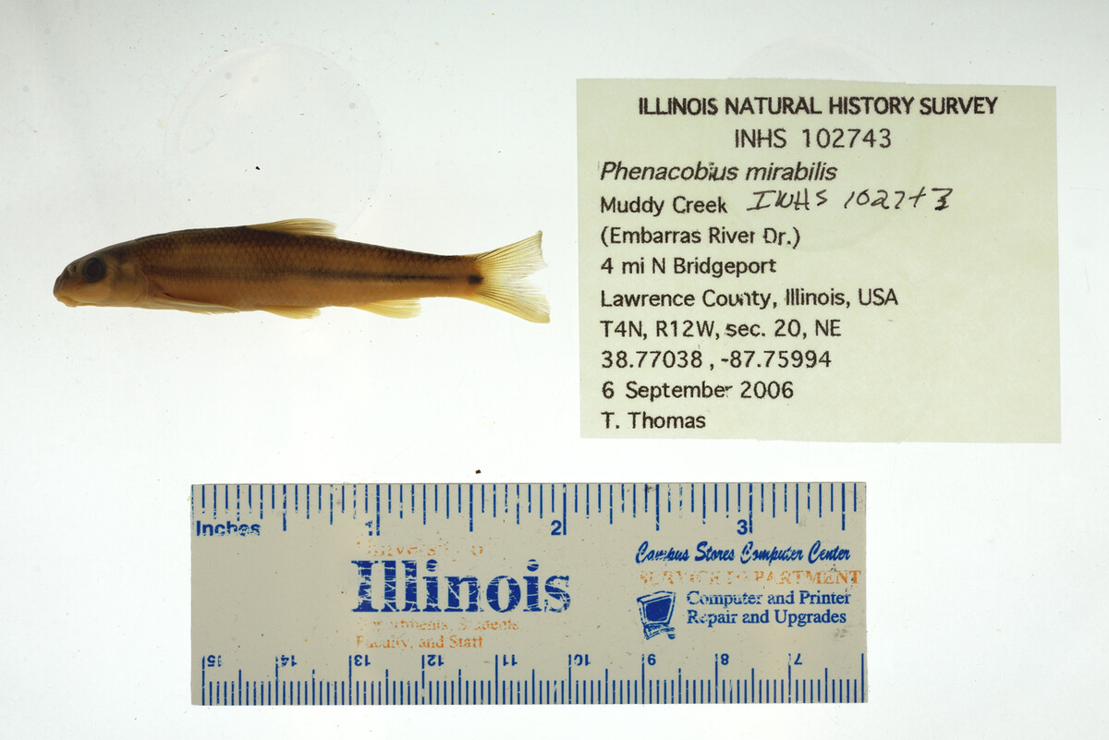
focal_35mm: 60
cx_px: 554
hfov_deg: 33.4
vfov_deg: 22.6
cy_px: 370
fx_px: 1849
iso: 100
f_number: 10
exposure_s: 1/200
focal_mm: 60
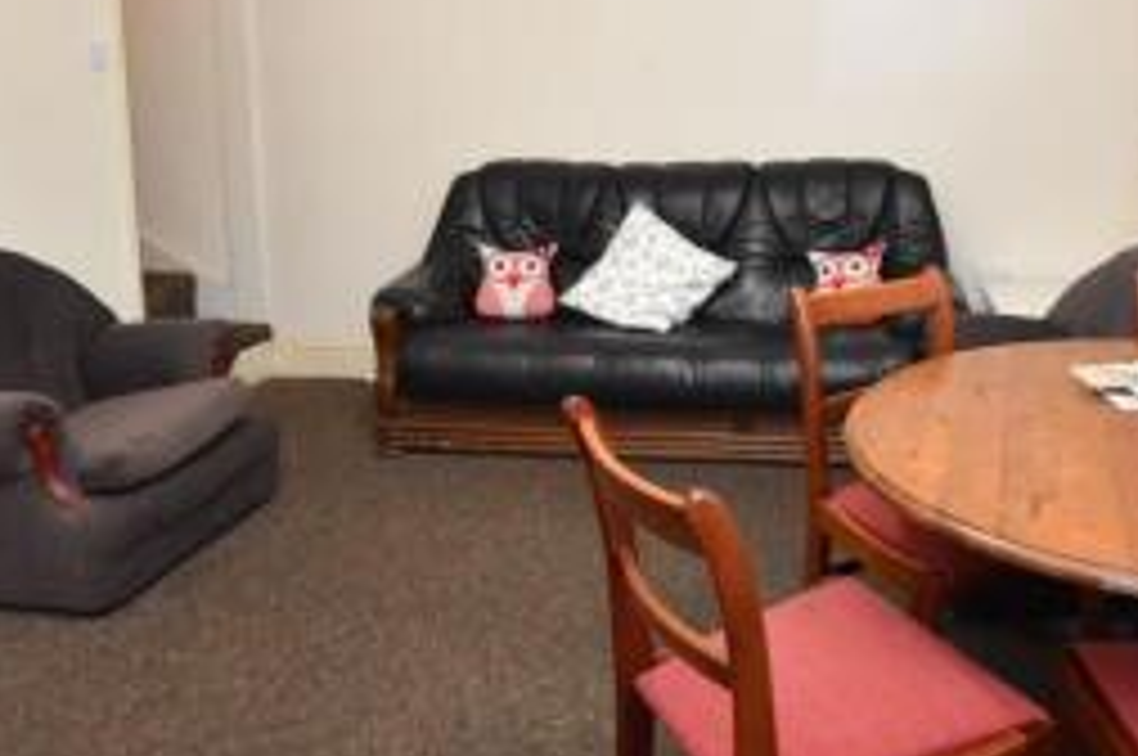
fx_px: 1025
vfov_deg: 39.6
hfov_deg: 57.2
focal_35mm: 32
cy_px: 209
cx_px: 729
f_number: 4
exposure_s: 1/60
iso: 3200
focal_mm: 11.5
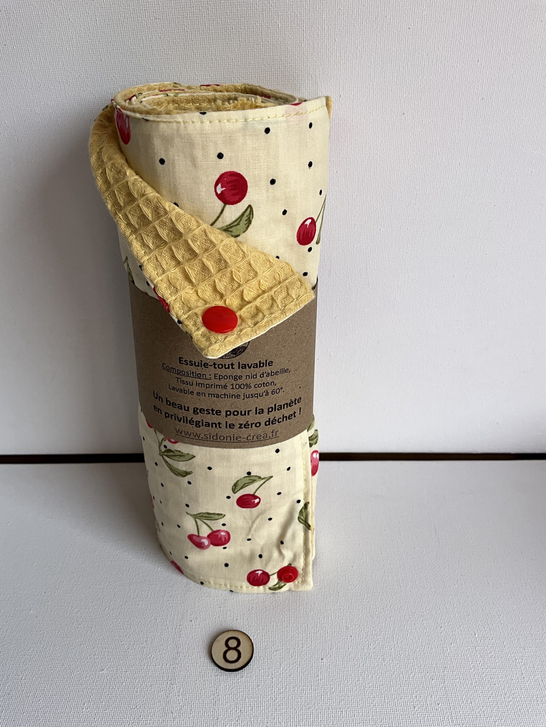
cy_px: 364
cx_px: 273
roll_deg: +0.7
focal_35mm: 29
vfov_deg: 61.7
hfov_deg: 48.2
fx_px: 610
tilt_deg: -35.4
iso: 16
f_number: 1.8
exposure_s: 1/260
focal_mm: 3
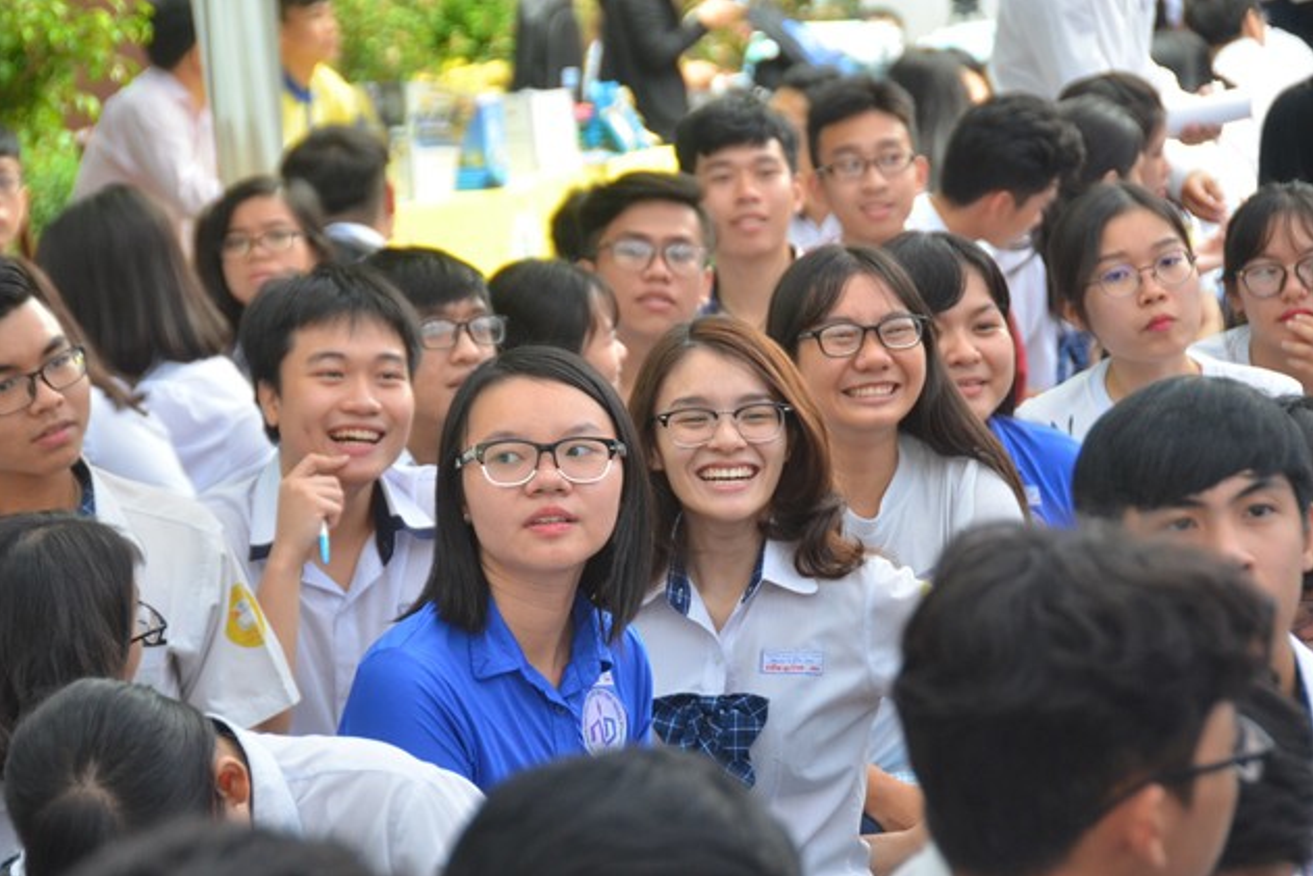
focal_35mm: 170
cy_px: 439
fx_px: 6201
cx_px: 649
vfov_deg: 8.1
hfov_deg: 12.1
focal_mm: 112
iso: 800
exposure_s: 1/160
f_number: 5.3
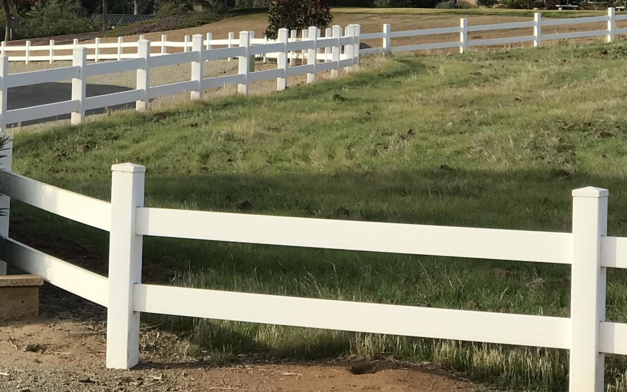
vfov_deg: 8.9
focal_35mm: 146
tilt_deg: +1.9
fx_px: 2495
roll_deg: -3.3
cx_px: 120
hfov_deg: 14.2
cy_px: 21
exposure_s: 1/694
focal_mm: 6.6
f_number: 2.8
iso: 20
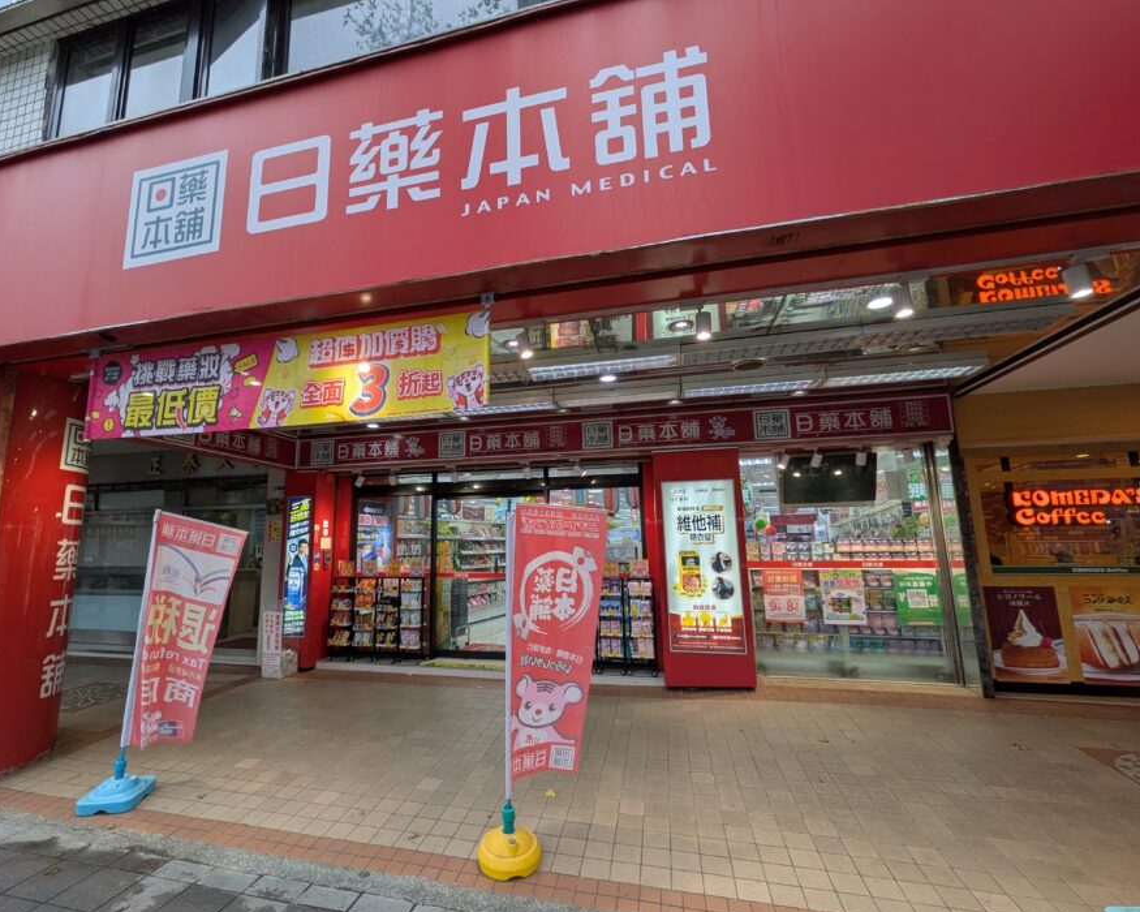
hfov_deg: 92.8
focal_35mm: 16
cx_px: 516
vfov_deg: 80.4
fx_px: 540
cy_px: 459
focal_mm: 1.83
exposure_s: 1/142
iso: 44
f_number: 2.2
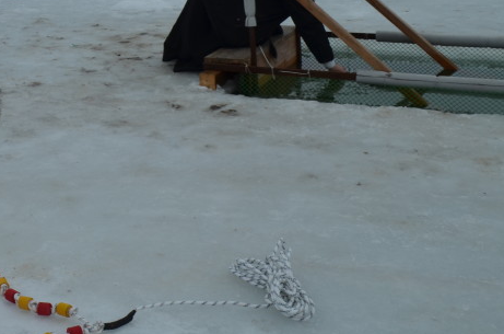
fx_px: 838
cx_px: 24
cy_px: 0
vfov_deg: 21.7
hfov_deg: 31.4
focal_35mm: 60
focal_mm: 18
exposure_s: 1/250
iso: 180
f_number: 8
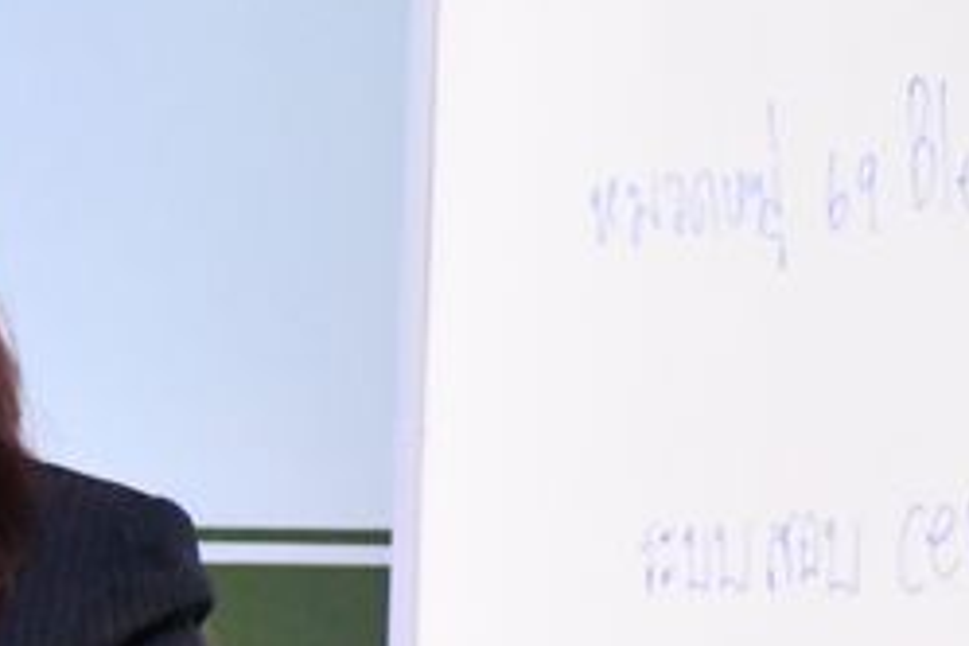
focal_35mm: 892
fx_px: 24008
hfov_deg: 2.3
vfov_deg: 1.5
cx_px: -479
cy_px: 531
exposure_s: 1/250
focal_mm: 145
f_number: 6
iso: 12800
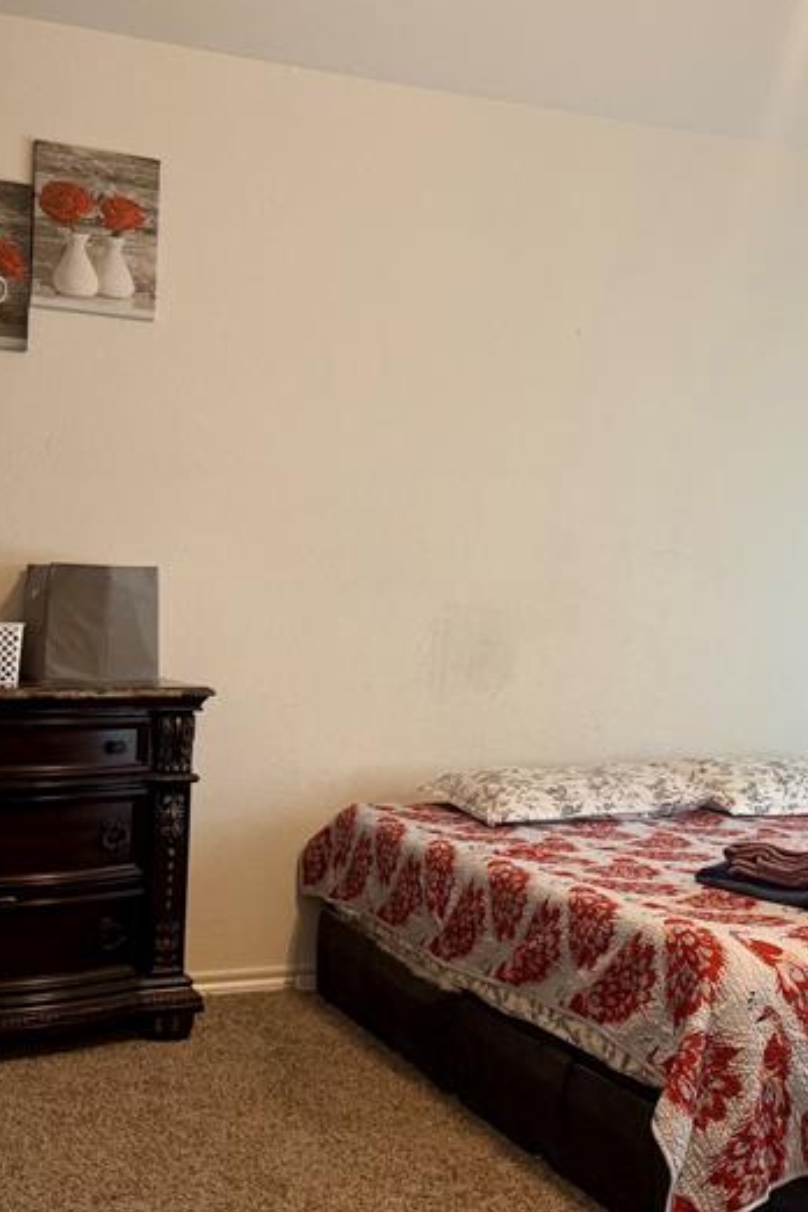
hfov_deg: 27.4
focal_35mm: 49
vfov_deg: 40.3
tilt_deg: +0.9
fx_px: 1650
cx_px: 525
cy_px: 580
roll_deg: -1.5
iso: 160
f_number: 1.78
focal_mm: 6.76
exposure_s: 1/60
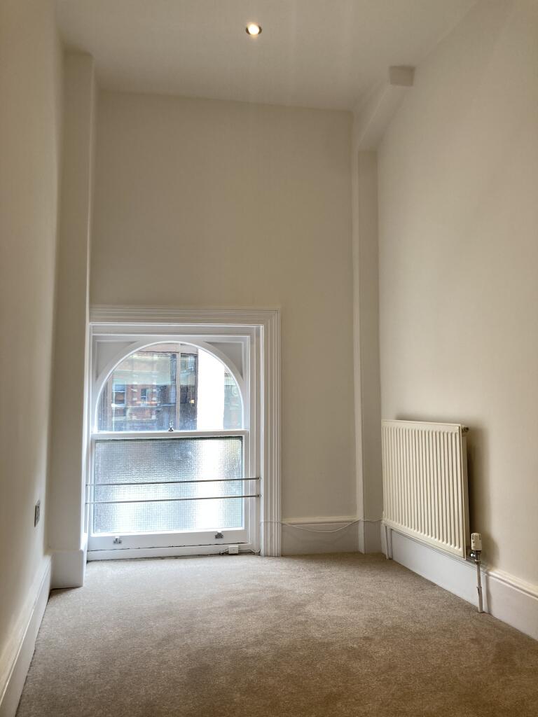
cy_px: 358
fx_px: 580
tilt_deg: +6.5
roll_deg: +1.5
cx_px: 269
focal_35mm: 28
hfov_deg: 49.7
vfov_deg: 63.4
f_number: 1.8
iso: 20
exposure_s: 1/104
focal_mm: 3.99
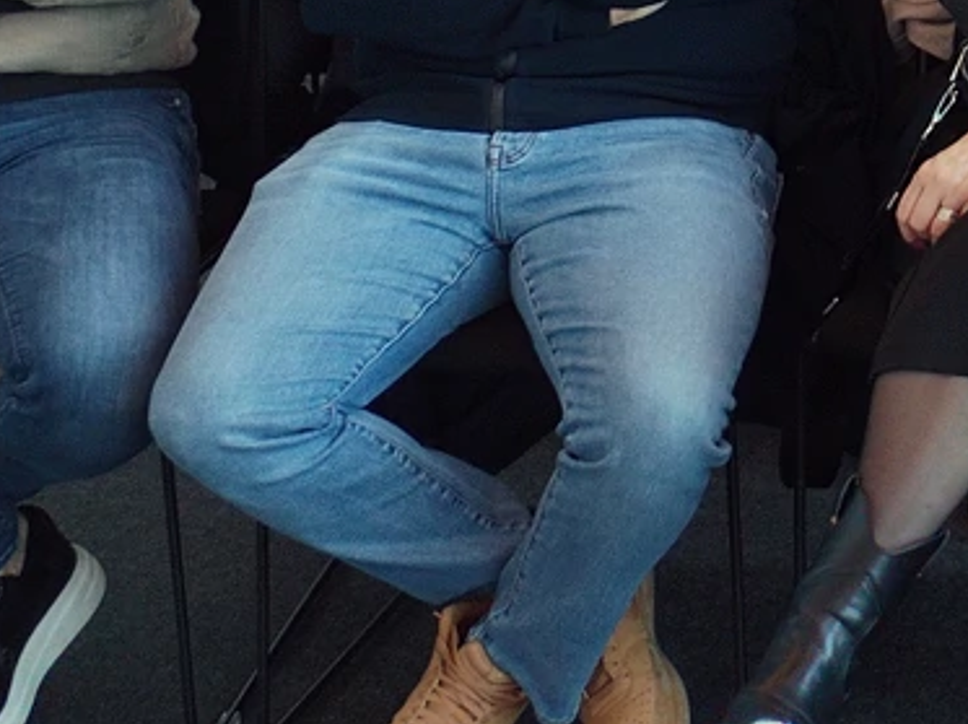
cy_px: -519
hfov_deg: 13.7
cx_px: 1508
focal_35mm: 134
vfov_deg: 10.5
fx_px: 3744
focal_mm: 4.75
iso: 209
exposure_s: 1/50
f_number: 1.8
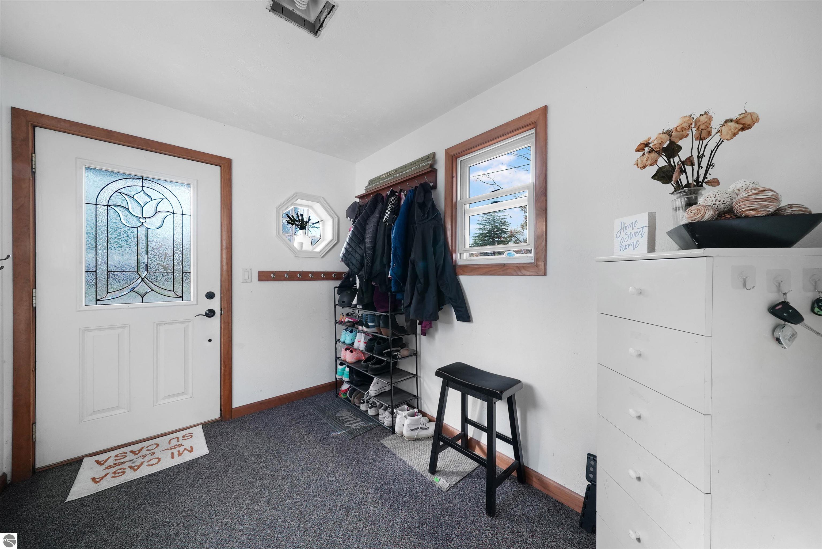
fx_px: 274
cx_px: 411
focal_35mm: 12
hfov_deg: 112.6
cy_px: 274
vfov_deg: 90.1
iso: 2000
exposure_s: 1/8
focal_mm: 12
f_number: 10
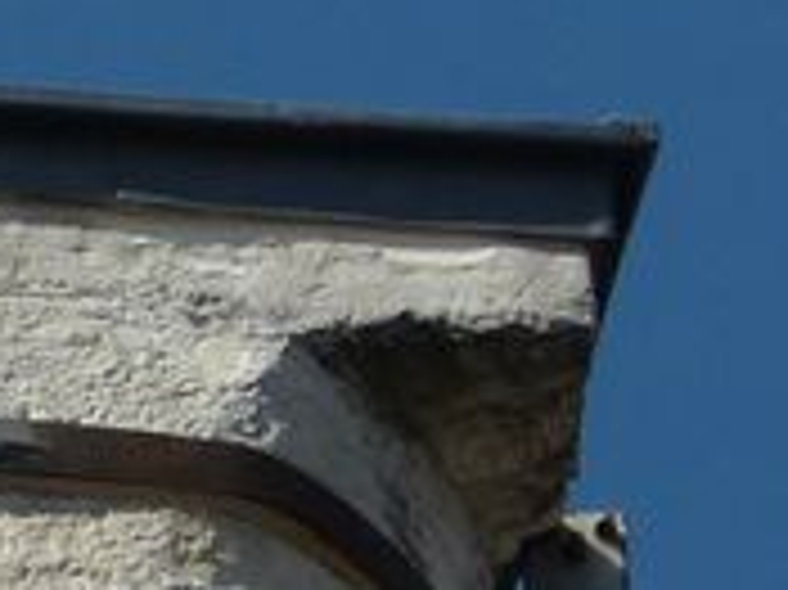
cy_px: 1234
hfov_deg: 1.2
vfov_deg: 0.9
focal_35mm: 1595
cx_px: -531
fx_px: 36284
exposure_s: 1/640
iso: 80
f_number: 5.6
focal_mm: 39.7
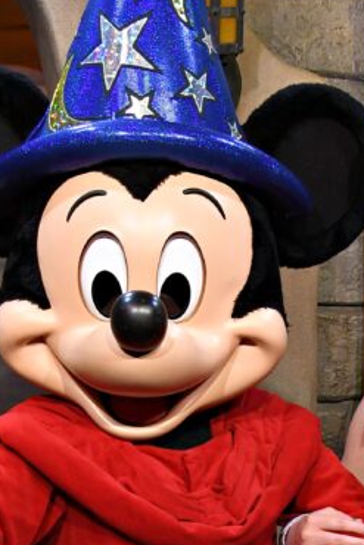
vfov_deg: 16.5
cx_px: 349
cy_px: 608
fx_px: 1818
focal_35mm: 120
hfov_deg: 11.3
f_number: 5.6
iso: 1250
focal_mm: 25
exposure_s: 1/125
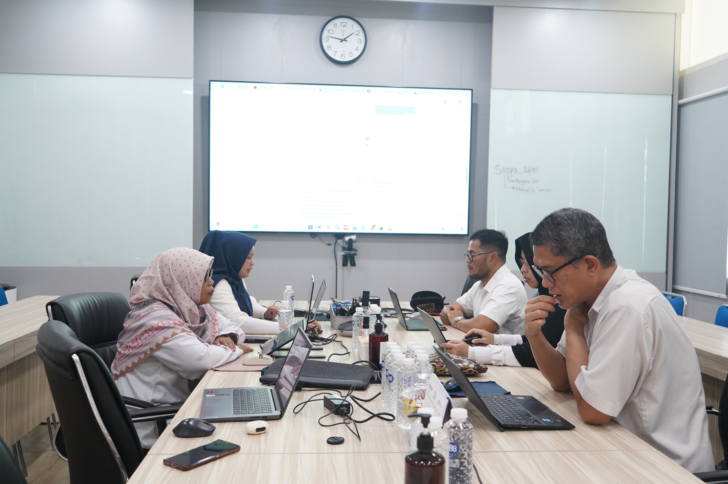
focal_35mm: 34
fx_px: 687
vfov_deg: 38.8
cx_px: 364
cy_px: 242
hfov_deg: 55.8
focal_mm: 34
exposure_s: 1/200
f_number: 4.5
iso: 4000
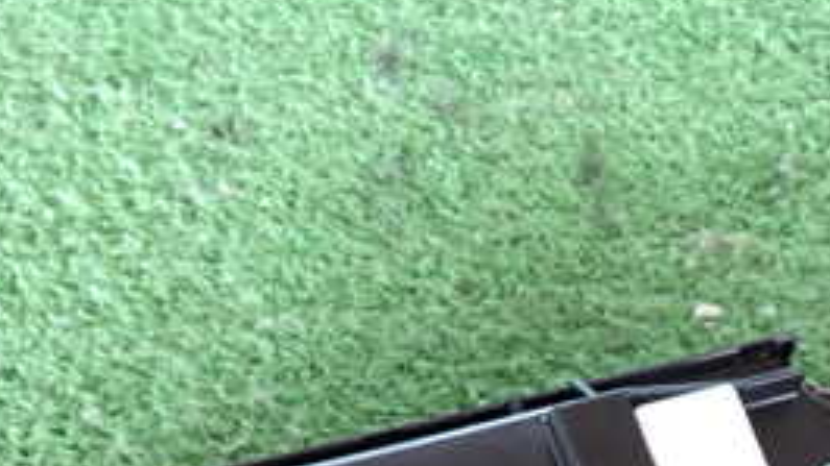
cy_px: 582
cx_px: 392
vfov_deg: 14.7
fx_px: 1738
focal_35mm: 79
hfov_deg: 26.8
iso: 500
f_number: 2.4
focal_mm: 5.79
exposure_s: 1/30
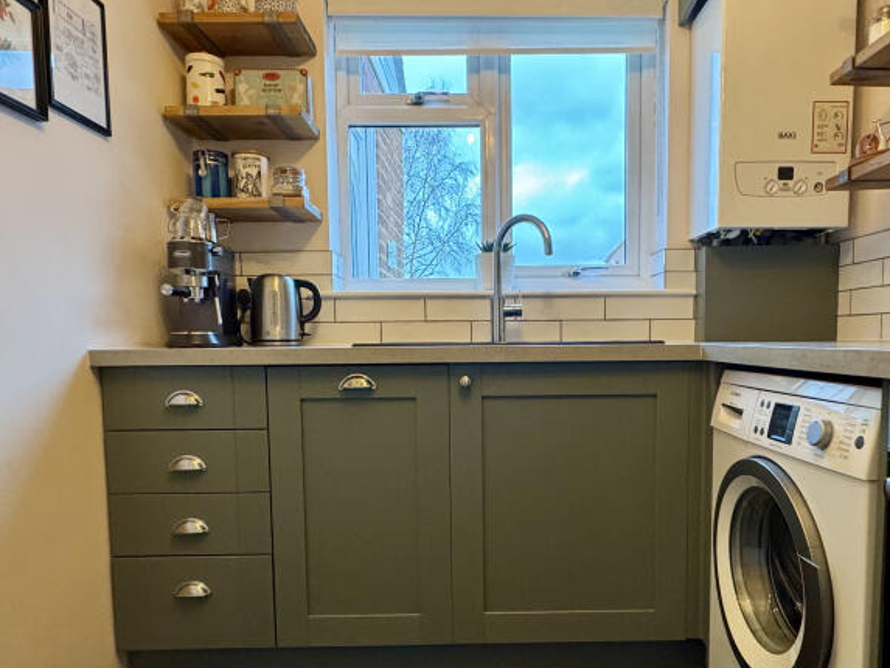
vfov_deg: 54.6
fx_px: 643
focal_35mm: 25
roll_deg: +0.7
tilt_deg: -3.5
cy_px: 388
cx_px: 494
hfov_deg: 69.2
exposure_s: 1/50
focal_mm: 2.22
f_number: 2.2
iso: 400
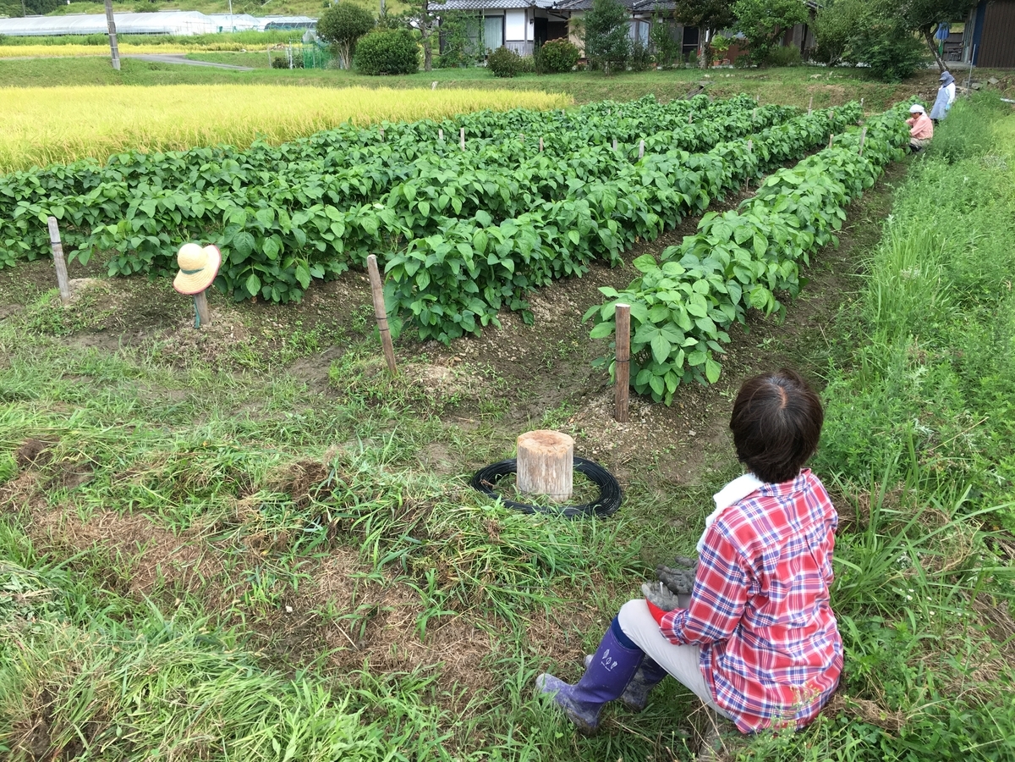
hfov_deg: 61.7
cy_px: 381
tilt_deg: -19.9
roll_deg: -0.4
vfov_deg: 48.2
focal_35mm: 29
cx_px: 508
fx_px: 850
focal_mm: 4.15
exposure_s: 1/120
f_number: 2.2
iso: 25
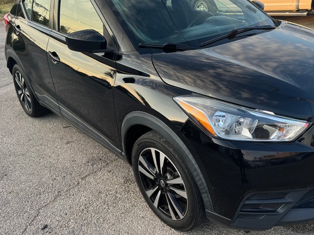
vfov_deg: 38.6
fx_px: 336
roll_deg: +3.4
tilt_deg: -22.4
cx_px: 198
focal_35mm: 37
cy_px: 100
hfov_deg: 49.6
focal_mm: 6.76
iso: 80
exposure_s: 1/345
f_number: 1.78
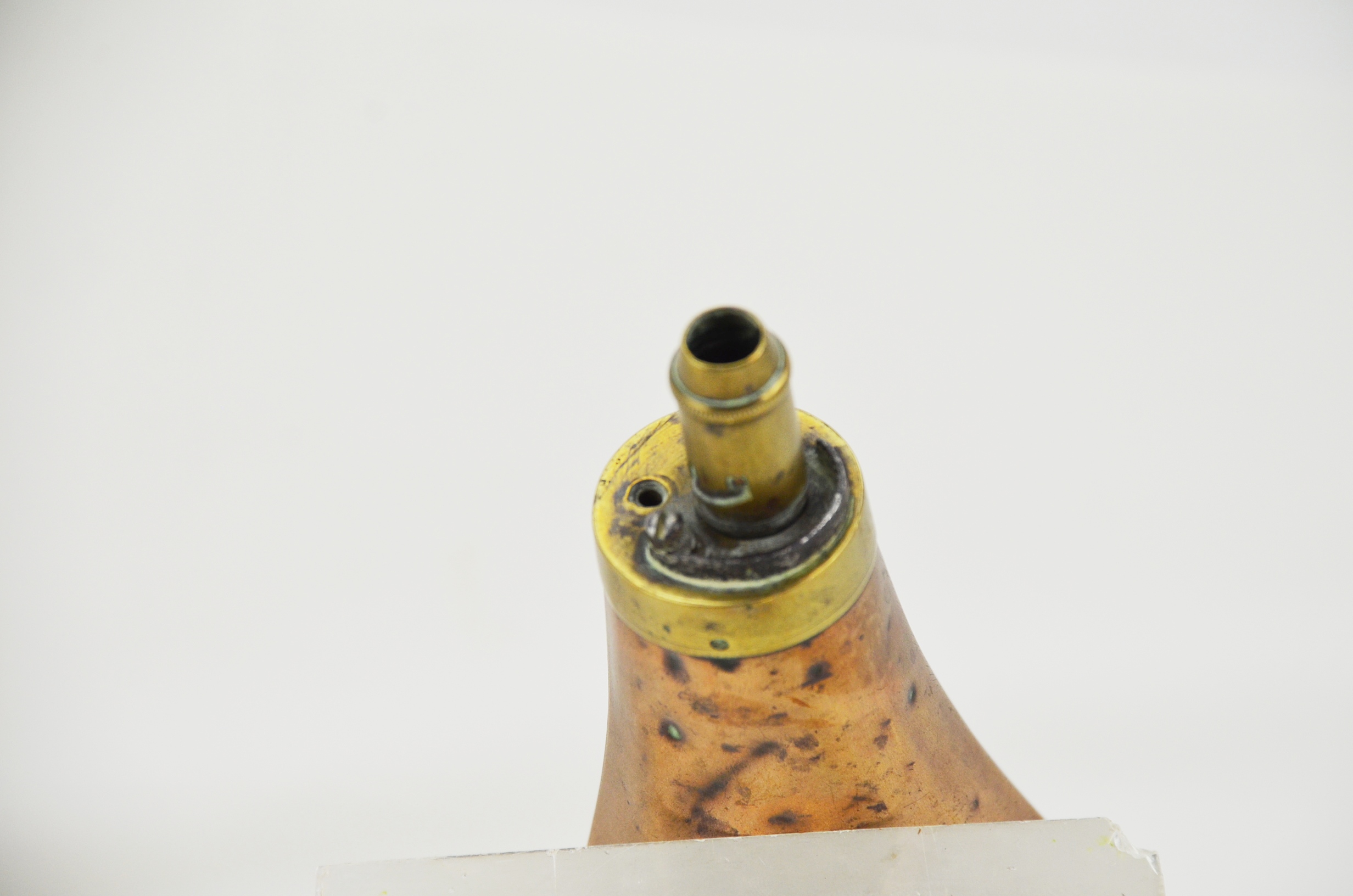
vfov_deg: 6.8
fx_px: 7595
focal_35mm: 202
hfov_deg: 10.2
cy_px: 448
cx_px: 676
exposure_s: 1/250
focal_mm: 135
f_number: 5.6
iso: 640
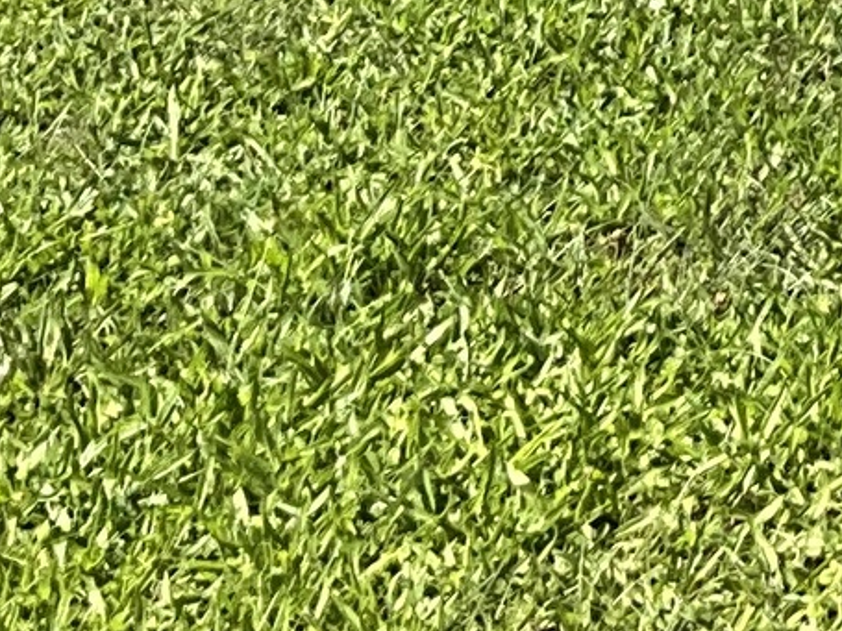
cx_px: 2128
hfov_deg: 9.0
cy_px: -1162
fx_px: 4766
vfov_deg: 6.9
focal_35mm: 196
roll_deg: -1.5
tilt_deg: -3.2
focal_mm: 3
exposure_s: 1/1168
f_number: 1.8
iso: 25
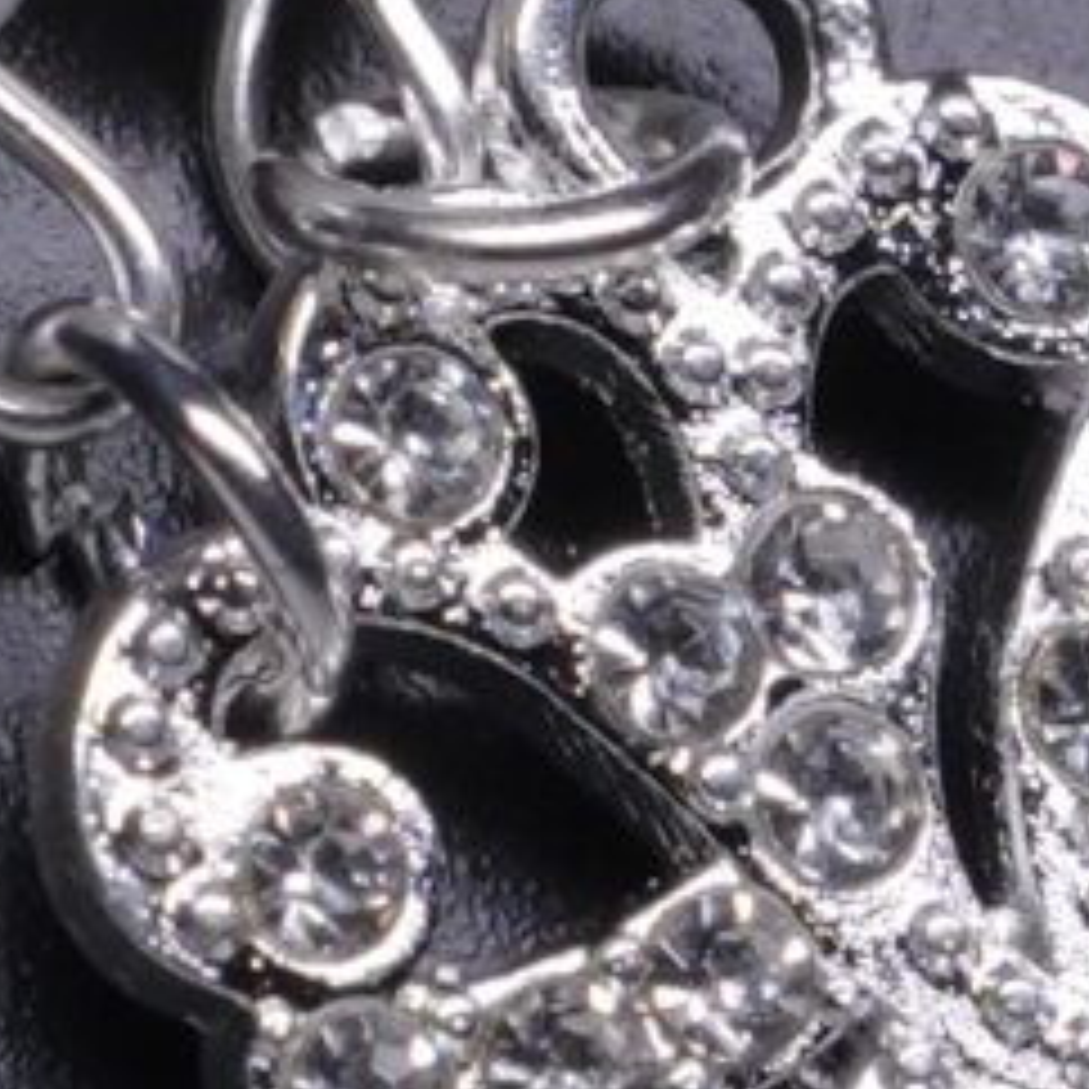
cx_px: 1681
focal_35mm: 468
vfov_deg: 3.7
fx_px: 16657
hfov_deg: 3.7
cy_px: 14
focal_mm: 35
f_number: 8
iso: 500
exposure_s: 1/160
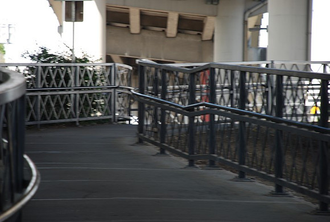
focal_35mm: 202
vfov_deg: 6.8
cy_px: 111
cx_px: 165
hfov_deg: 10.1
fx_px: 1860
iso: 100
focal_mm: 135
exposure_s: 1/50
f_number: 5.6
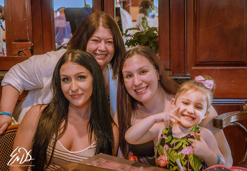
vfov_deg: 23.2
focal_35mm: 60
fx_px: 417
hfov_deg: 33.0
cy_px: 91
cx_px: 136
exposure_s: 1/60
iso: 3200
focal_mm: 55
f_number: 4
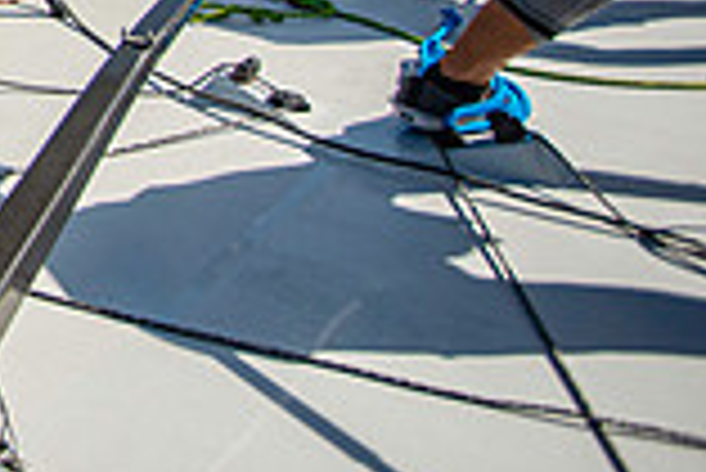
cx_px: -580
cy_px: -362
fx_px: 1178
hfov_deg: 21.3
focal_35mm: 60
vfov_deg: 18.2
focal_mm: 16
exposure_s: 1/2000
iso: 320
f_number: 5
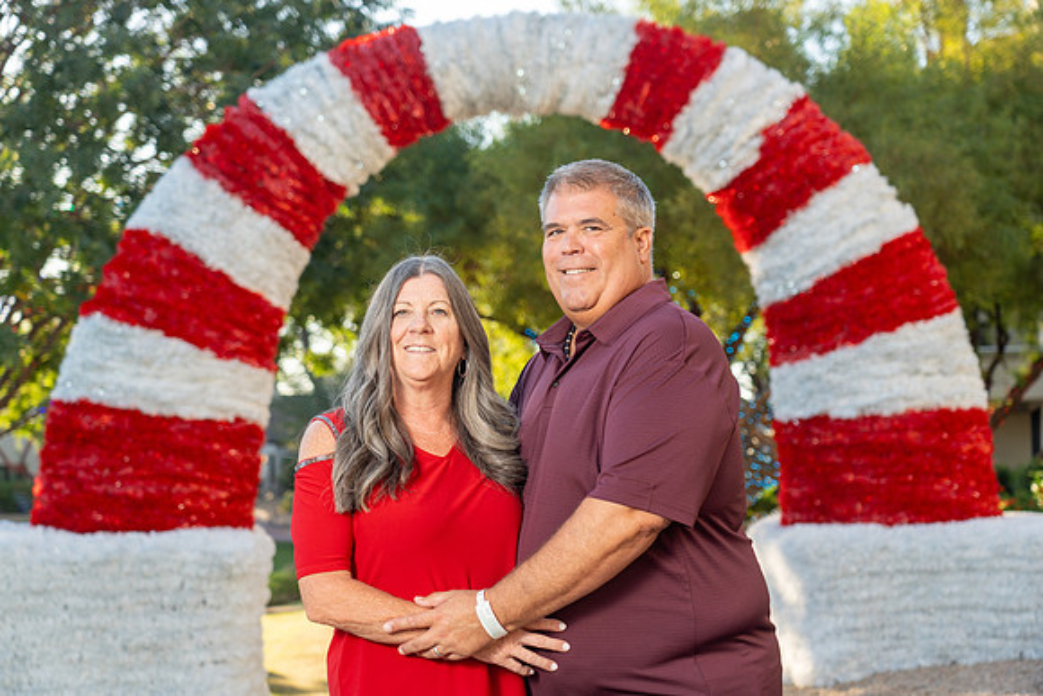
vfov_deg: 23.0
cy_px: 348
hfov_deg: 33.9
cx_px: 522
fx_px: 1710
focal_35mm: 59
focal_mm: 59
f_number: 4
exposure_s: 1/200
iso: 160
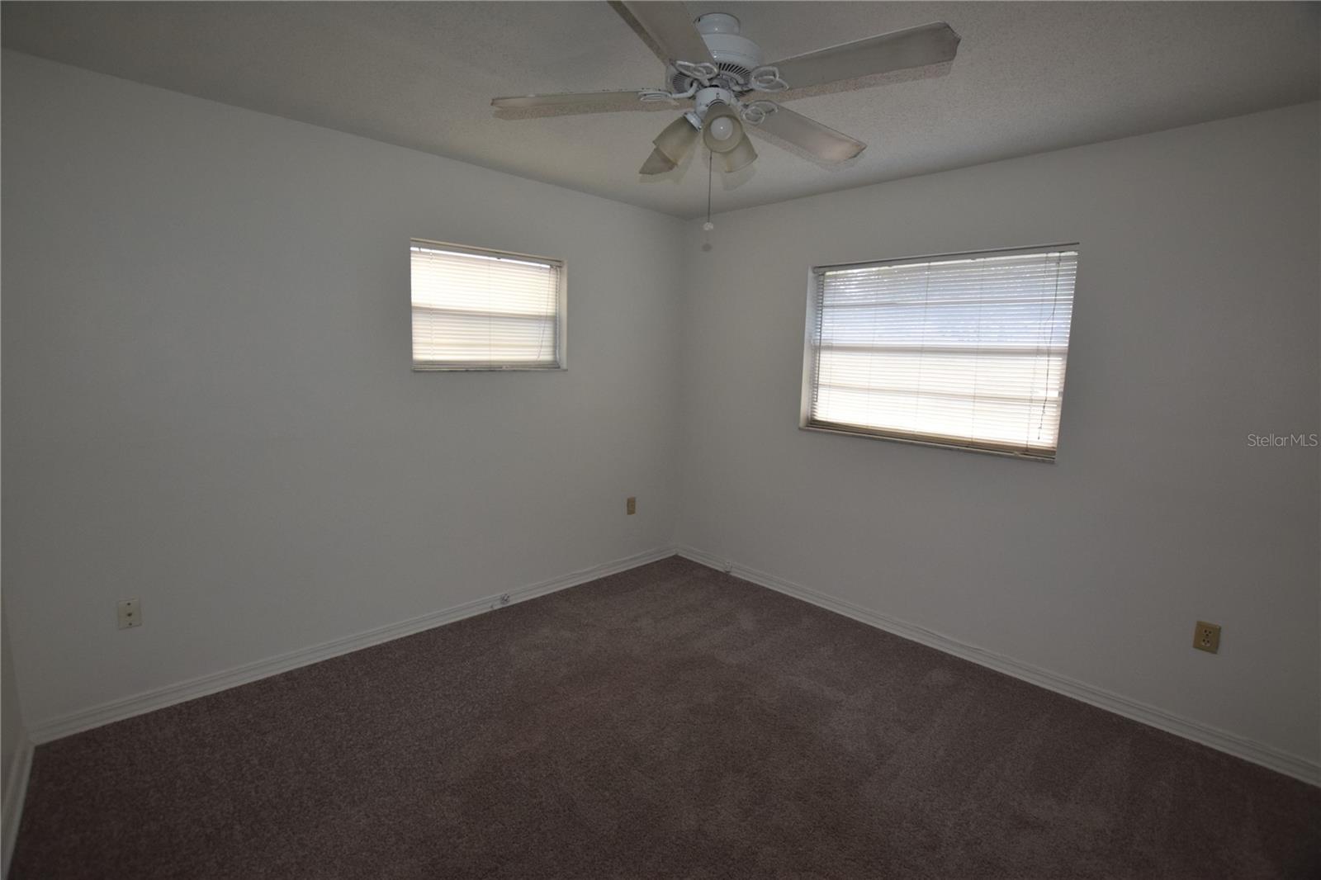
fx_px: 550
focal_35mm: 15
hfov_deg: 100.4
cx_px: 660
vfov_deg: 77.3
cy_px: 440
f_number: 5
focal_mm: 10
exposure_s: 1/100
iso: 800
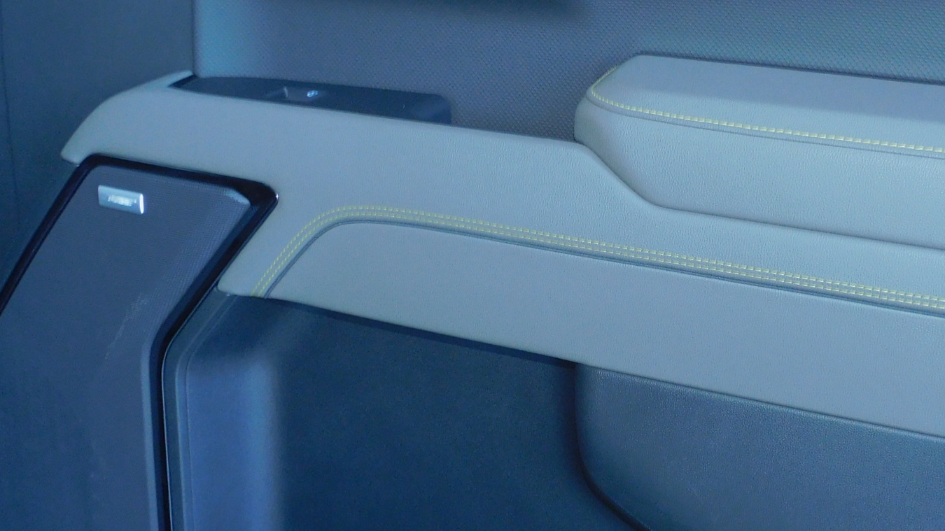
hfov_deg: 37.5
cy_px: 279
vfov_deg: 21.8
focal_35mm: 55
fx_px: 1378
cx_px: 624
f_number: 3.5
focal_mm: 5.4
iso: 200
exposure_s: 1/30
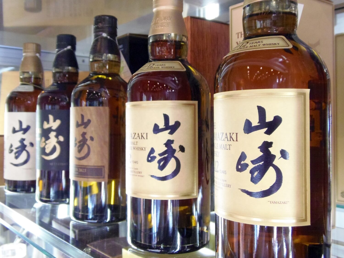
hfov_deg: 52.6
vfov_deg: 40.7
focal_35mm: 35
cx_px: 172
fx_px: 348
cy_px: 129
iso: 400
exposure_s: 1/30
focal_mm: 6.5
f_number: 3.4
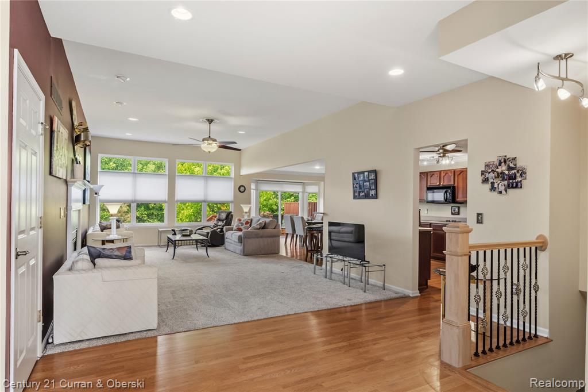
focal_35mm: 20
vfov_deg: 61.9
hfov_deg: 84.0
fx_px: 327
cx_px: 294
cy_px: 196
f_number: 8
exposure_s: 1/2
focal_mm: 13.3
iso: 800
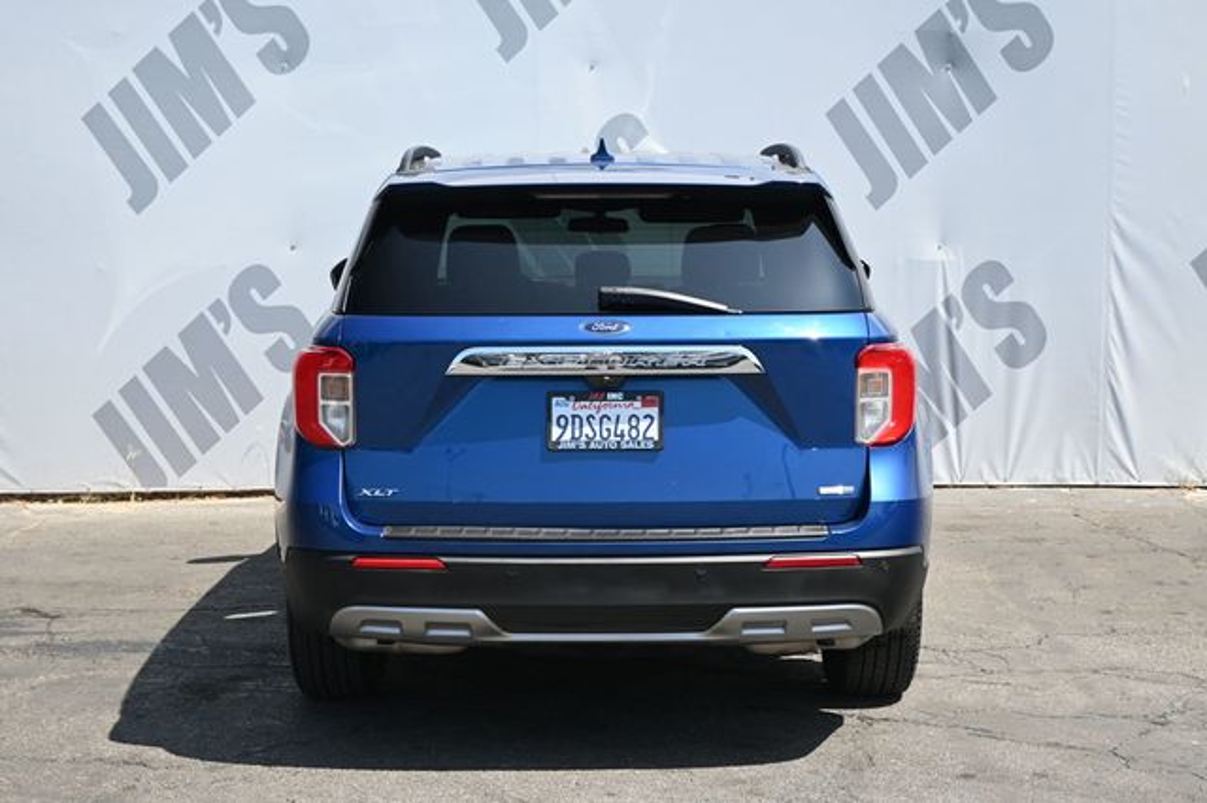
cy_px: 402
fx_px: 1860
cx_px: 604
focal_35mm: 56
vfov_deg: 24.4
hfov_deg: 36.0
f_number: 5.6
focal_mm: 37
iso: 160
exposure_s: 1/250
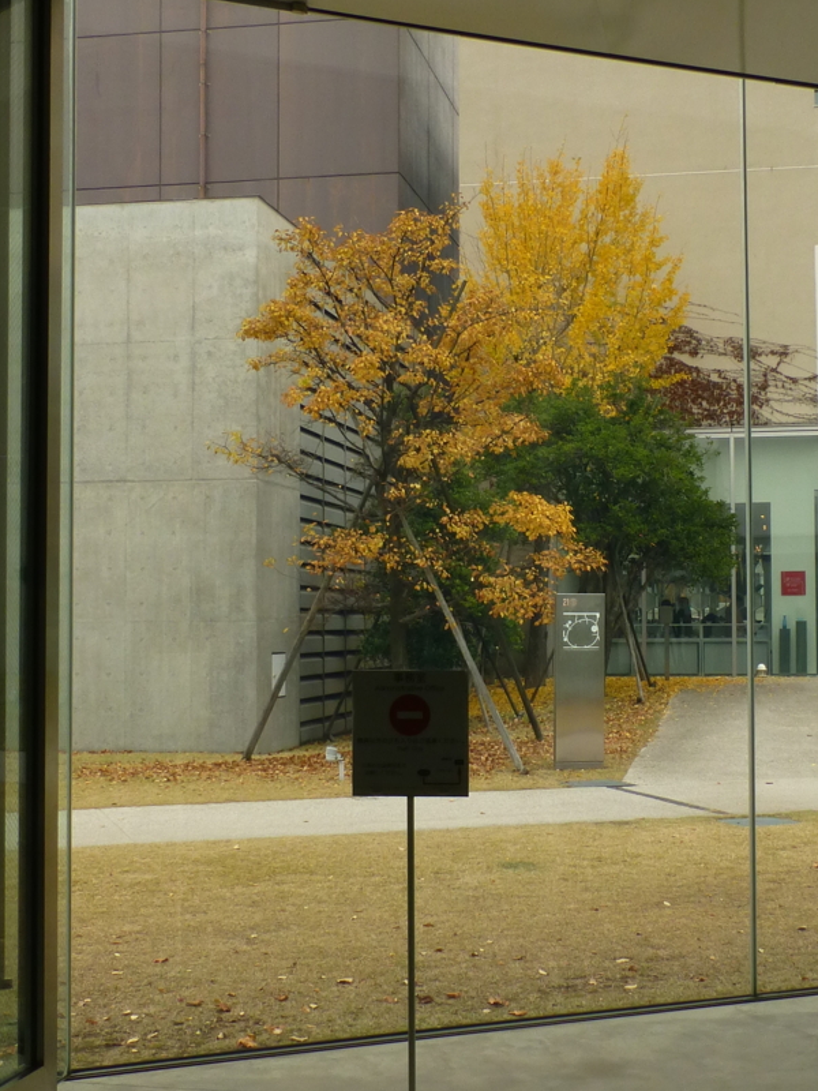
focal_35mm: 48
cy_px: 570
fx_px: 1512
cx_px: 500
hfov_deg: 30.2
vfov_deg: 39.6
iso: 100
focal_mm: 4.3
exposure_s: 1/200
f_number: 4
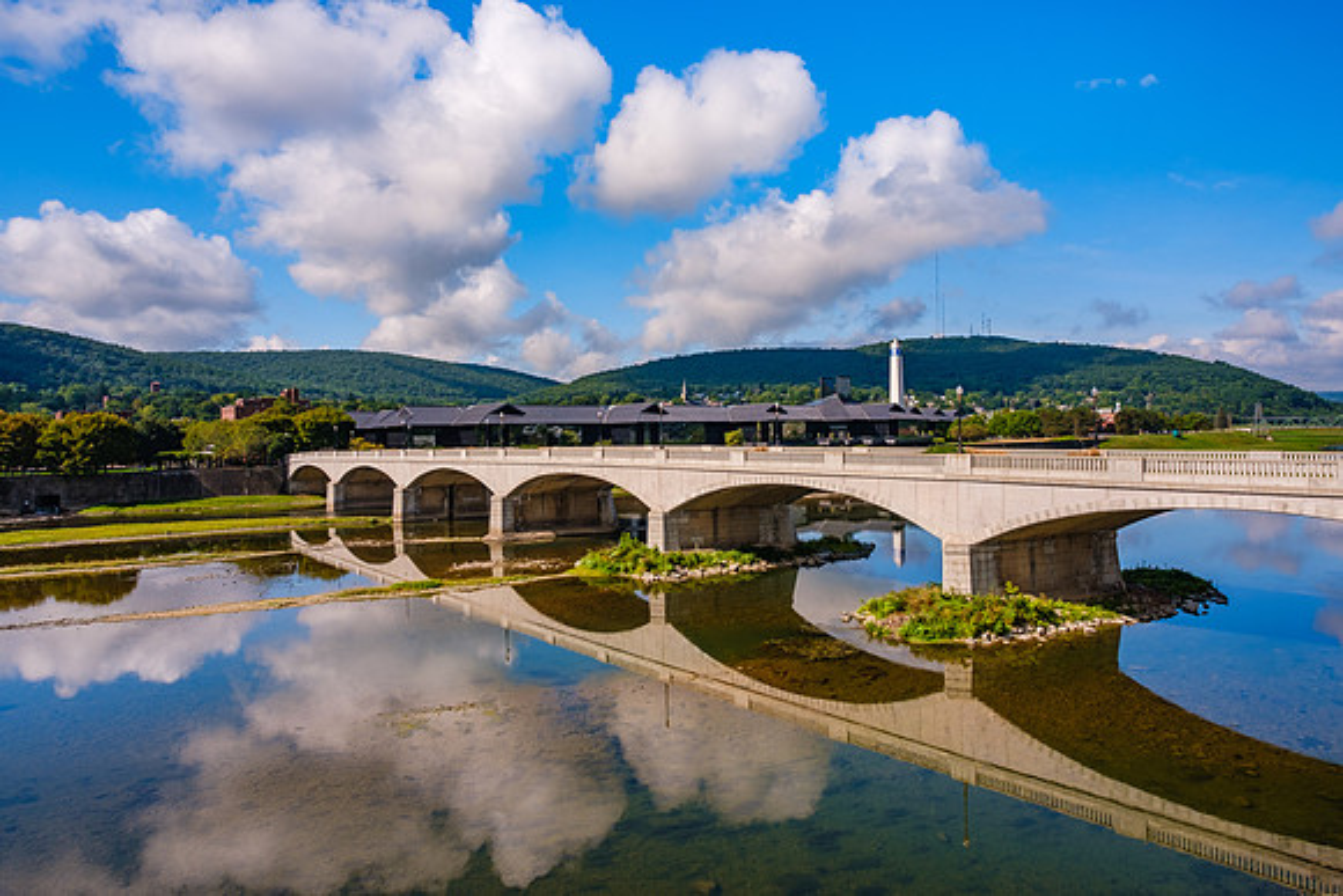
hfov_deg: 85.7
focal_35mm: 19
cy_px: 445
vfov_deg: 63.5
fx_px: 724
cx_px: 671
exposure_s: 1/180
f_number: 8
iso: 160
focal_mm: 12.6
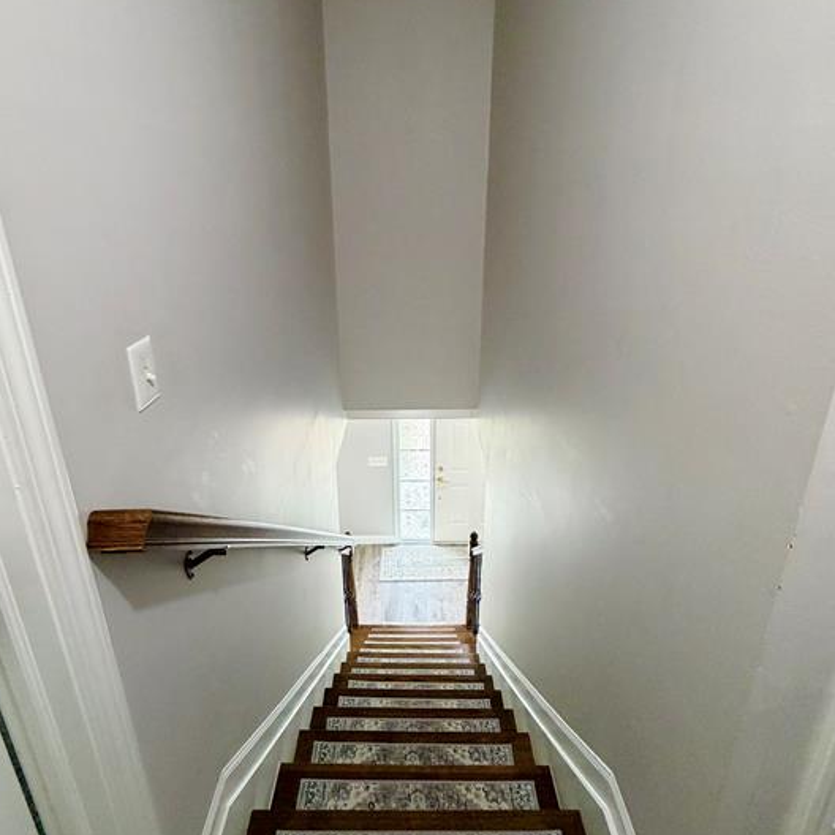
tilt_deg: -16.9
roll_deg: +0.3
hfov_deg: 80.7
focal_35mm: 18
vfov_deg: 79.8
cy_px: 335
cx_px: 405
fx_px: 491
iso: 250
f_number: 2.2
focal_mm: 2.22
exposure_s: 1/60
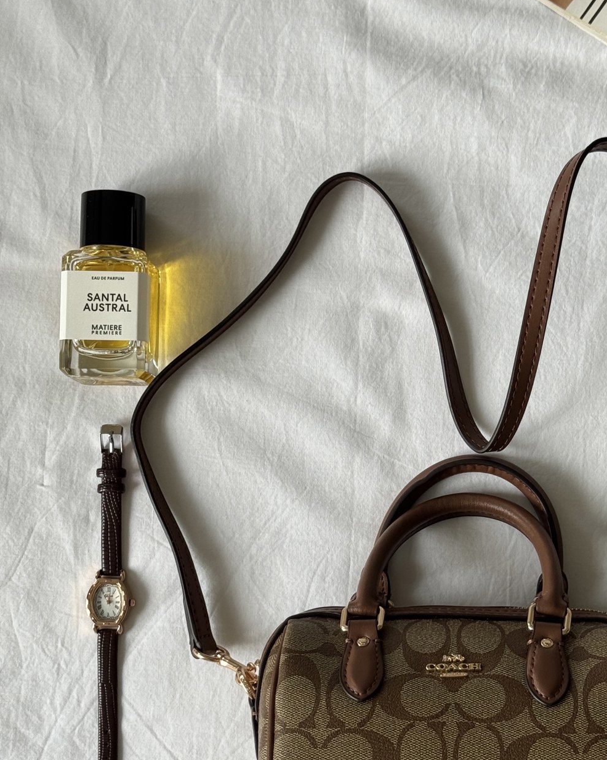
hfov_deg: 20.0
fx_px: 1707
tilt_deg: -87.7
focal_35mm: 76
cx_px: 441
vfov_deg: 25.0
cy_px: 472
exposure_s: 1/180
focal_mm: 6.76
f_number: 1.78
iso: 50
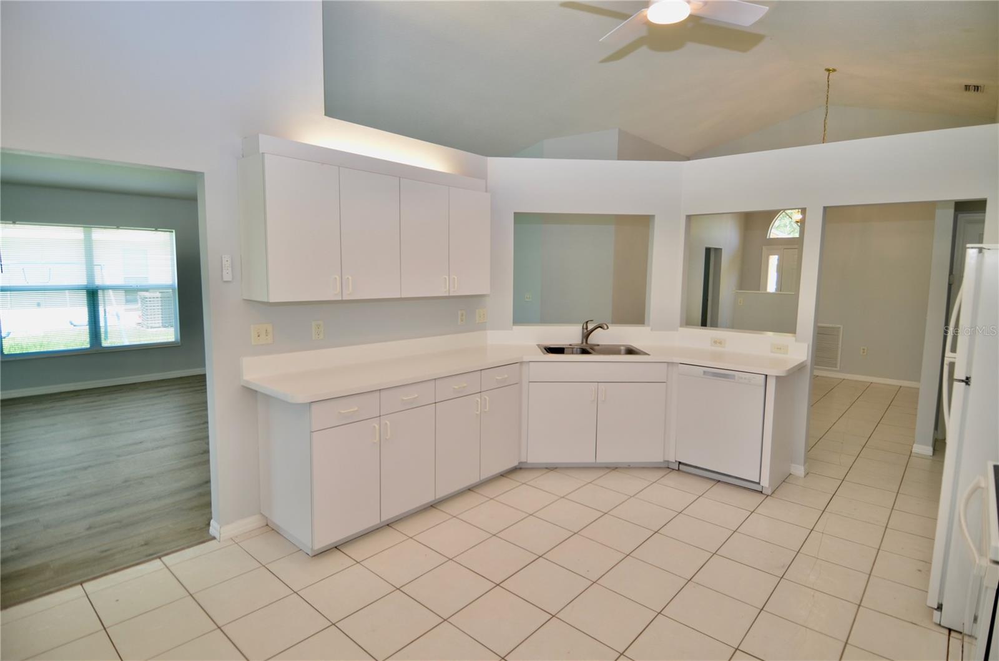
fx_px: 498
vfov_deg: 67.1
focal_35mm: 18
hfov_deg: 90.1
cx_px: 500
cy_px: 330
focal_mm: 12
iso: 200
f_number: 4.5
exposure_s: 1/80
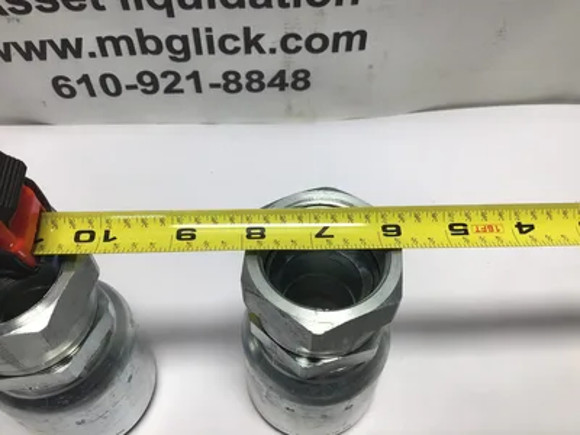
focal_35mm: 31
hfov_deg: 58.4
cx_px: 290
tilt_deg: -54.1
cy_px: 218
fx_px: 519
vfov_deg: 45.4
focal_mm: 3.3
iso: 25
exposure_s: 1/134
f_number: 2.4
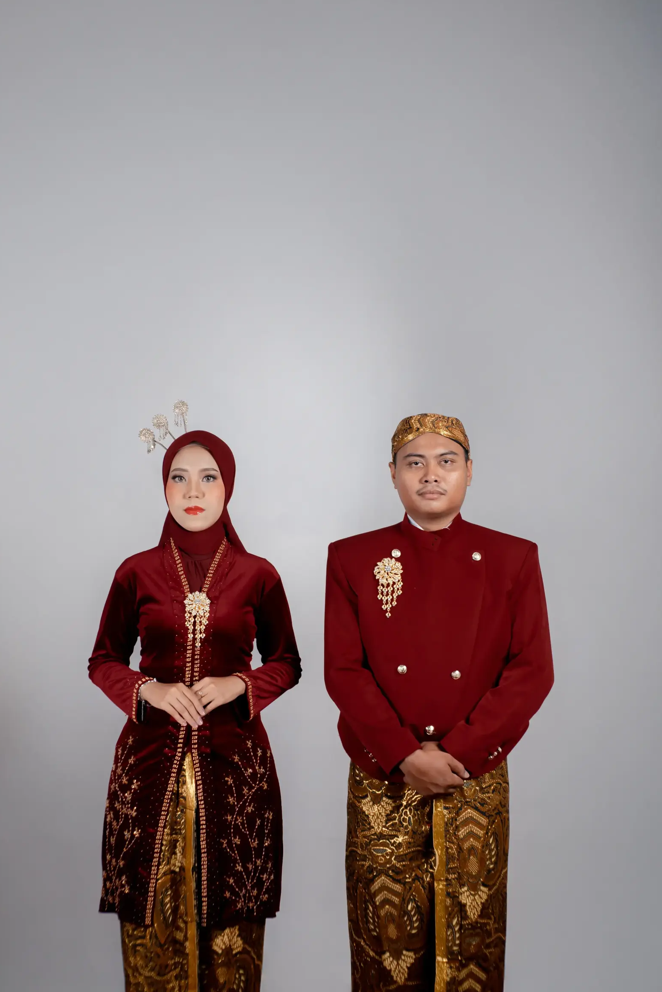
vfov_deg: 36.2
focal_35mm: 55
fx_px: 1517
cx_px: 311
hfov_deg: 24.6
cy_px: 474
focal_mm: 50
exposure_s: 1/125
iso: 640
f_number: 5
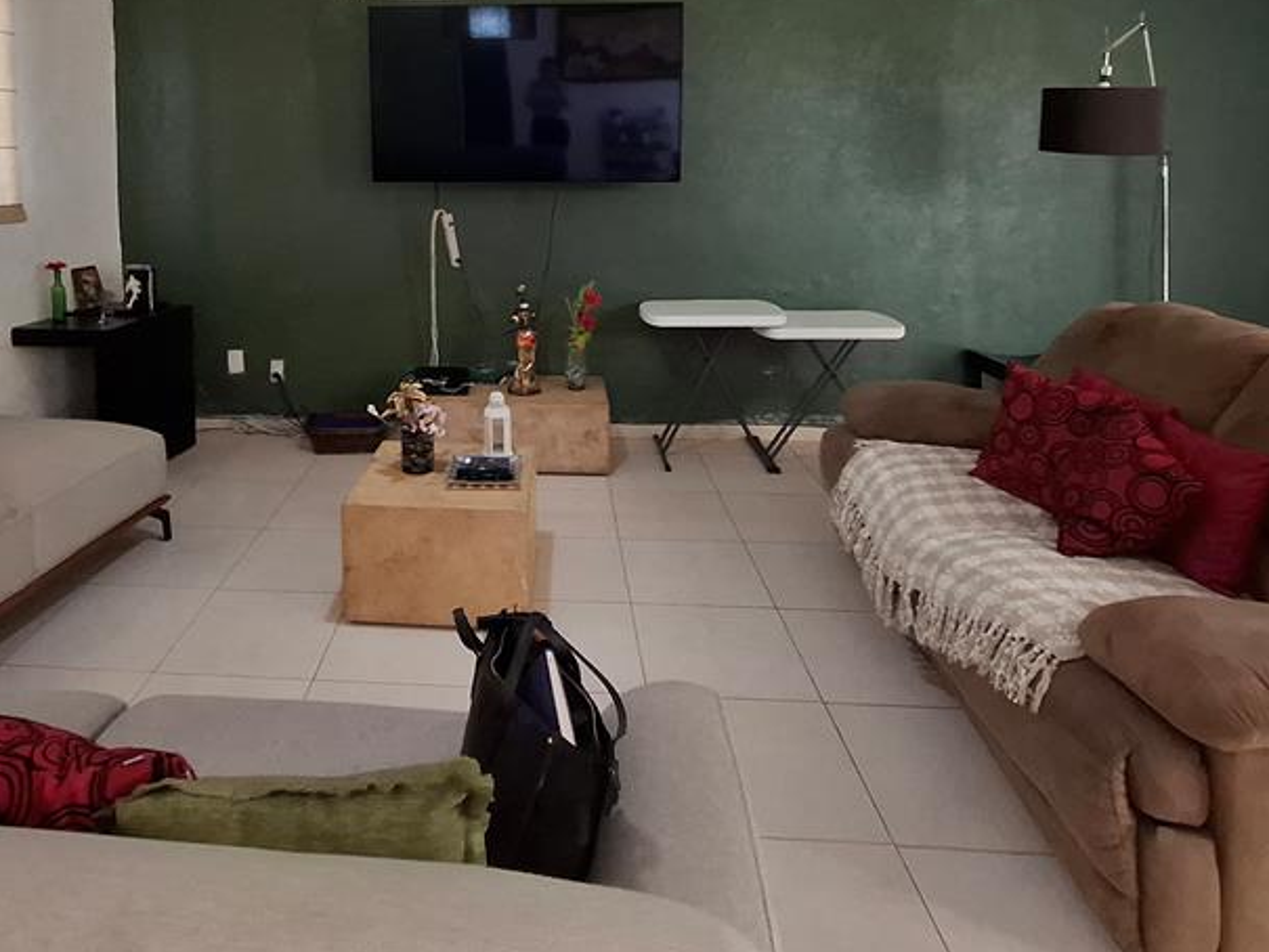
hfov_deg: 74.9
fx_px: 807
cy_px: 187
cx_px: 468
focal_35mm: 22
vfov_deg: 56.5
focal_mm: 1.74
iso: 160
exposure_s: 1/30
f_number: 2.2
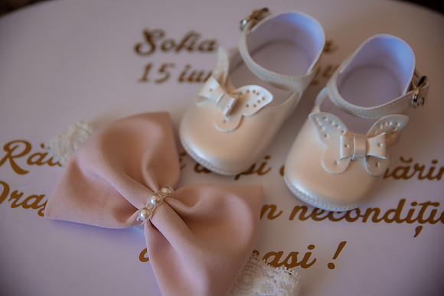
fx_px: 691
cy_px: 148
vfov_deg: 24.2
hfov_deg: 35.6
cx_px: 222
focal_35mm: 56
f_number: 2.8
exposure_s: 1/400
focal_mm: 56
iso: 800
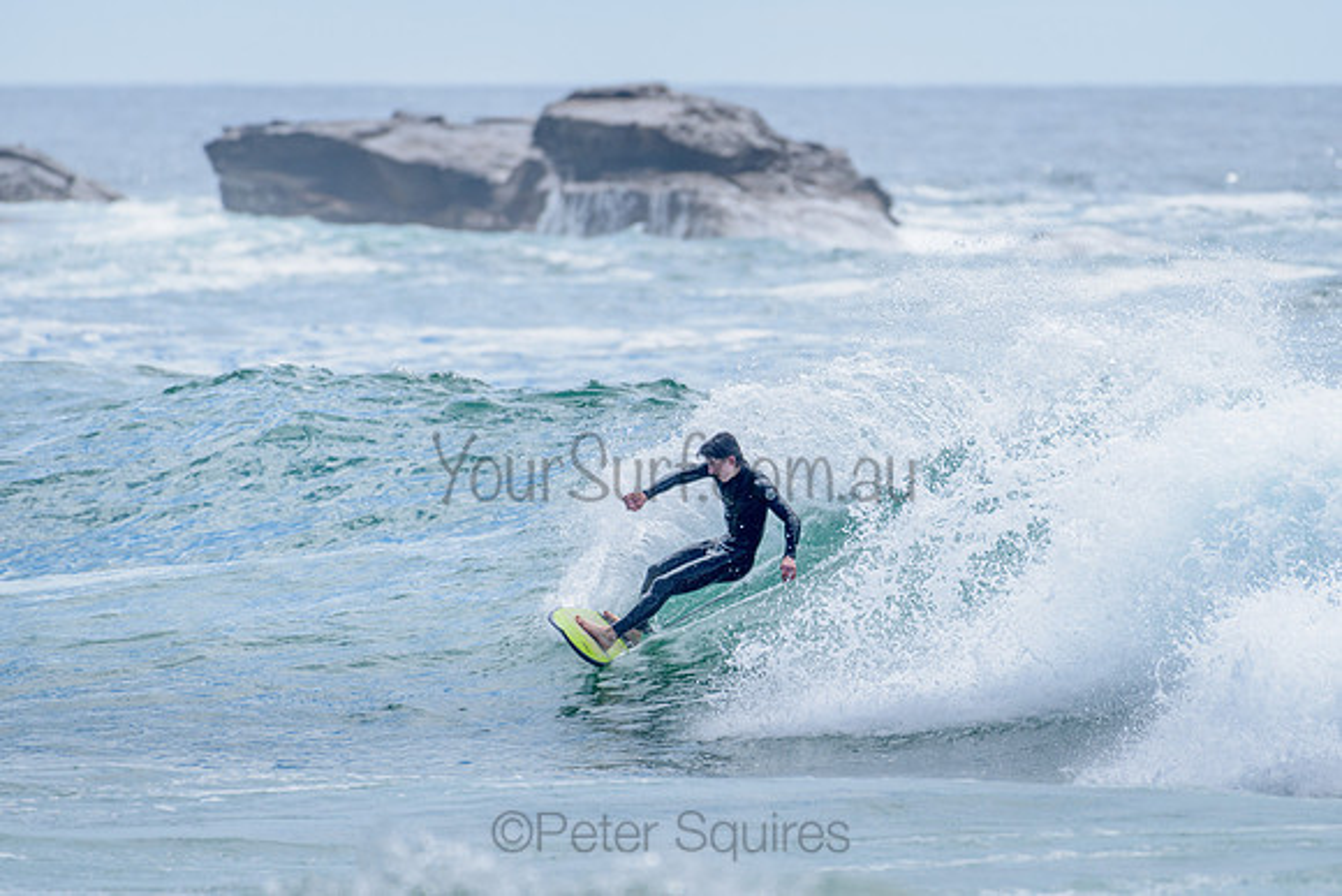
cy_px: 471
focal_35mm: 613
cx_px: 745
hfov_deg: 3.4
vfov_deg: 2.2
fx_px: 22859
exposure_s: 1/2000
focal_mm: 500
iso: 280
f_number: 5.6
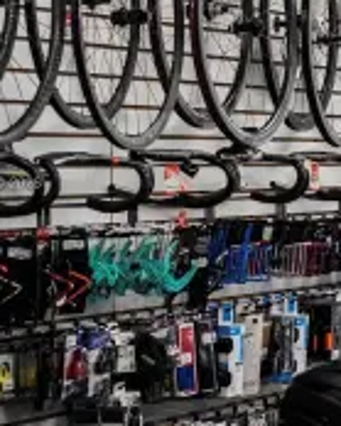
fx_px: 2045
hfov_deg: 9.5
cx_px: 341
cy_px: 185
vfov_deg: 11.9
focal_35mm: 162
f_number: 3.5
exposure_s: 1/400
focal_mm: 50
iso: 2000
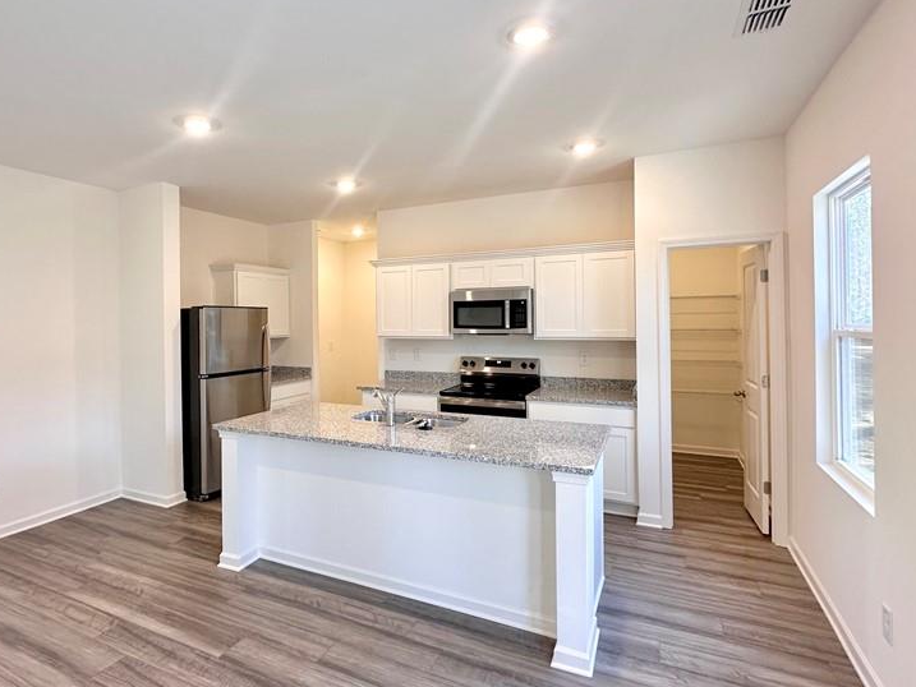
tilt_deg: +0.4
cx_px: 372
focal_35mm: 20
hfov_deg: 80.9
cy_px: 319
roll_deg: +0.9
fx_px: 529
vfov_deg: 65.9
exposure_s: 1/120
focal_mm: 2.22
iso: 200
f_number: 2.2
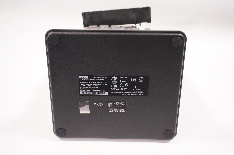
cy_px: 78
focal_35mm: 40
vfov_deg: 33.0
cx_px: 117
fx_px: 263
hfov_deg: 48.0
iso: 640
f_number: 5.6
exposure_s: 1/100
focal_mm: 27
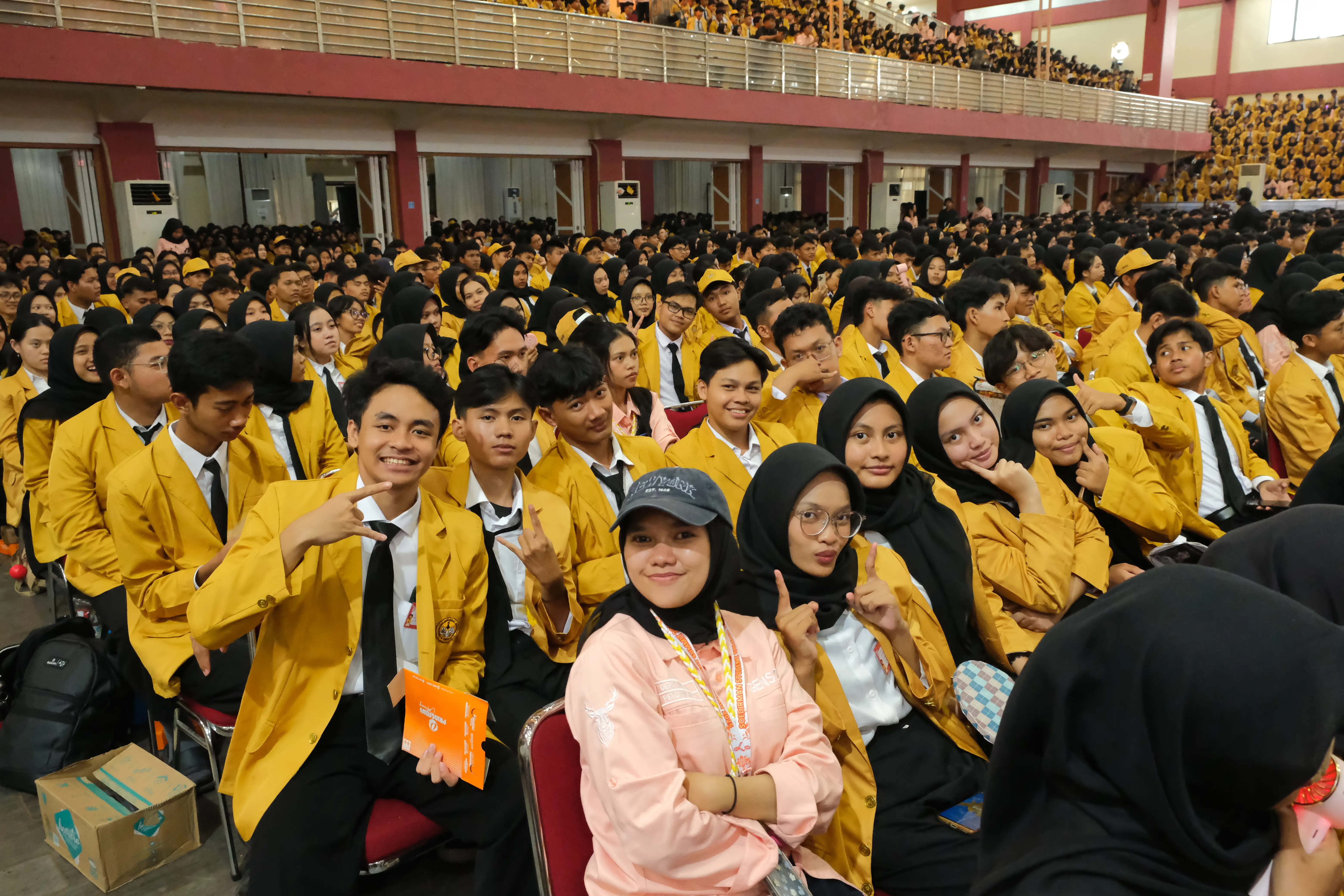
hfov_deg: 67.4
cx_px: 672
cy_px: 448
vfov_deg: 47.9
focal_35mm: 27
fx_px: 1008
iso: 10000
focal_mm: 18
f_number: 5
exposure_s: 1/120
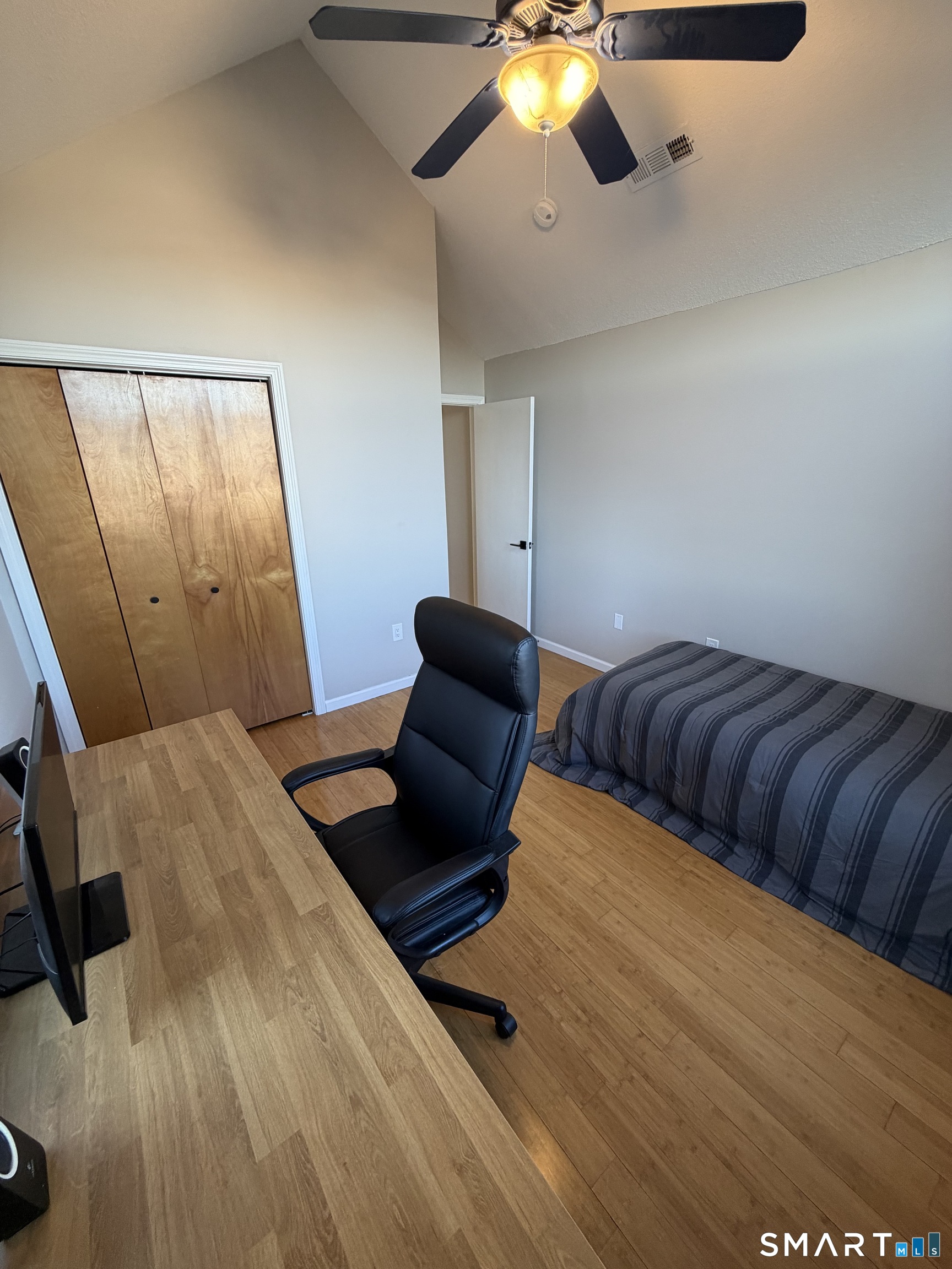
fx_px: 513
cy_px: 634
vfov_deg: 102.1
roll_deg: +1.9
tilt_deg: -19.0
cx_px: 476
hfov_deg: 85.7
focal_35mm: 14
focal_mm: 2.22
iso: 200
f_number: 2.2
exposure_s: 1/60
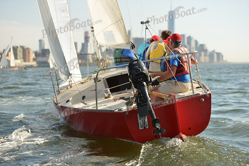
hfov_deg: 28.8
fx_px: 484
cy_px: 83
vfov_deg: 19.5
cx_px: 124
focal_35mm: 70
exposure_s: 1/1250
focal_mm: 70
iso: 320
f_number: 2.8
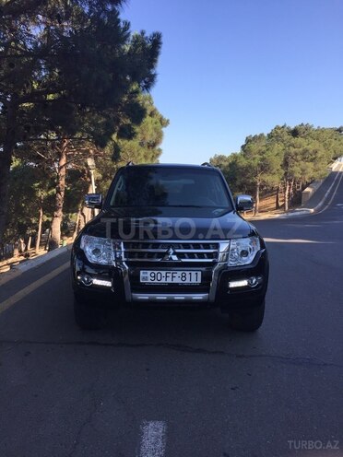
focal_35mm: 29
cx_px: 172
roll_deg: -2.3
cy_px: 228
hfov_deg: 48.2
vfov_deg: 61.7
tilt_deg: -6.7
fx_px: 383
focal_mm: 4.15
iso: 32
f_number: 2.2
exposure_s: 1/719
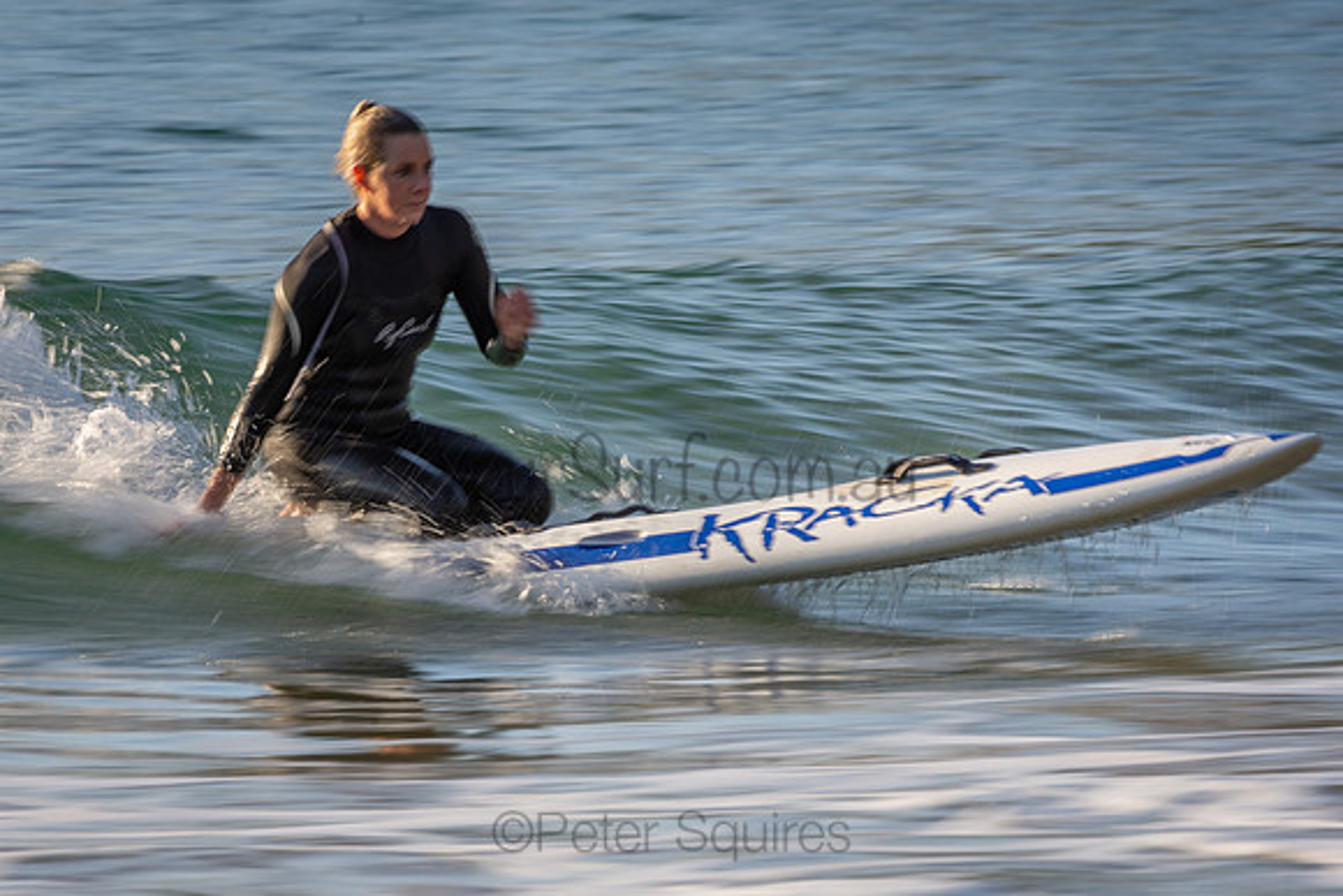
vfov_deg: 1.8
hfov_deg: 2.7
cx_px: 672
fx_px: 27984
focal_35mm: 750
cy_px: 448
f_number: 16
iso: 100
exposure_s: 1/40
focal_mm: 500
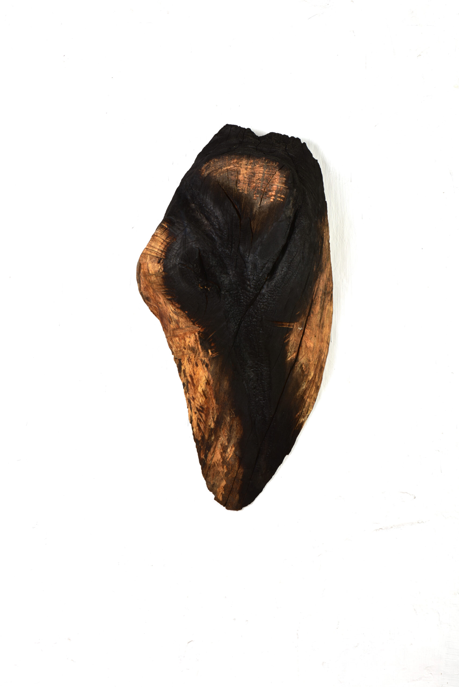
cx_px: 230
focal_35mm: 105
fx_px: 2006
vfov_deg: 19.4
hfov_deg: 13.1
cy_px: 344
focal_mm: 105
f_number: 16
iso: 64
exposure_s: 1/200
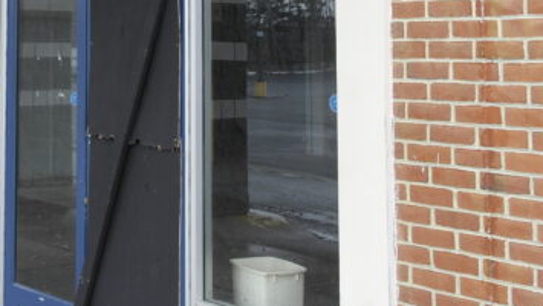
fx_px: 979
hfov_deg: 30.0
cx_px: 83
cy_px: -38
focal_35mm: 68
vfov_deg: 17.1
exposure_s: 1/80
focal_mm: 20
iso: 100
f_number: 4
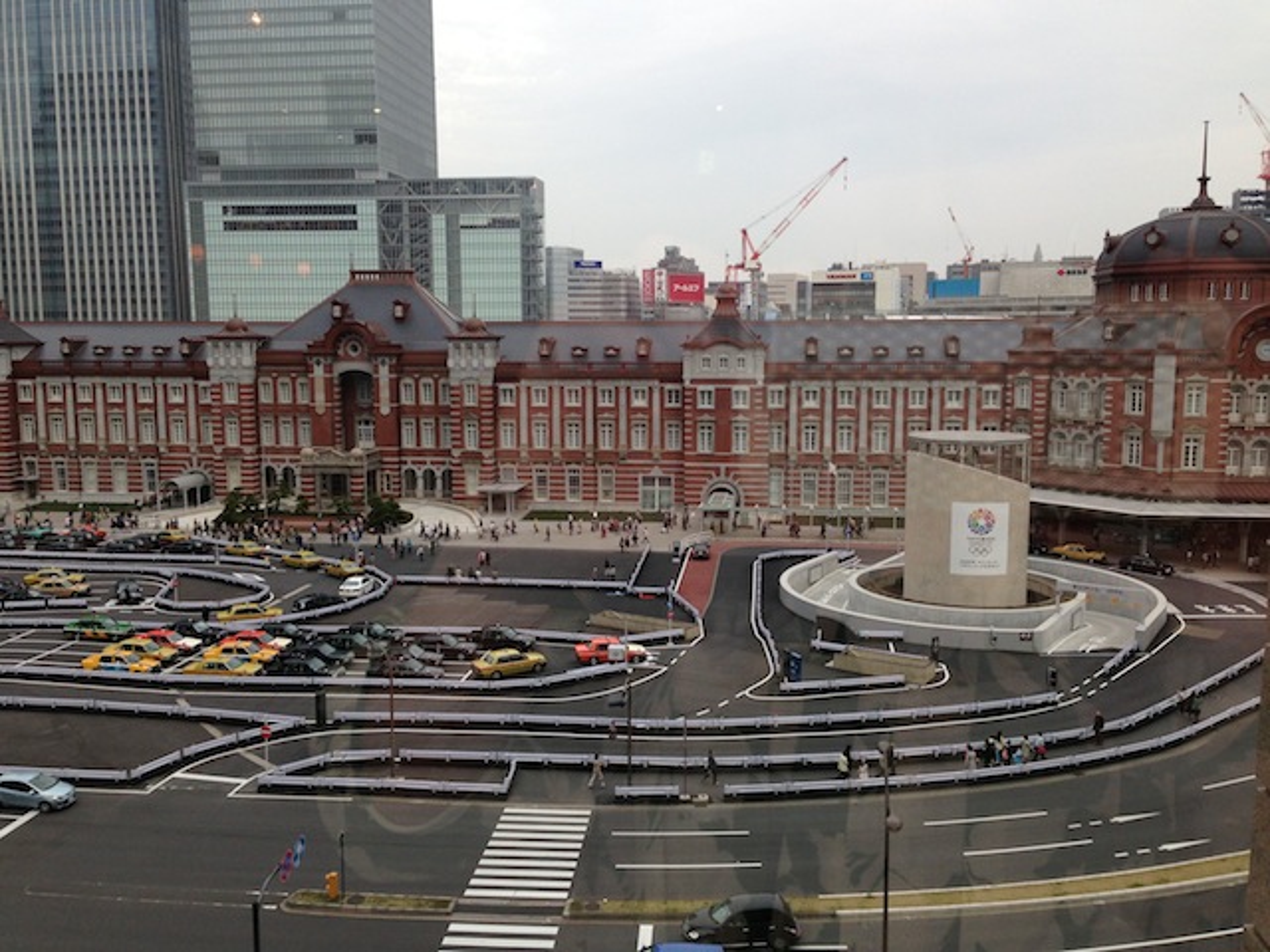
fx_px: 1211
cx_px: 635
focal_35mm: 33
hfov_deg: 55.4
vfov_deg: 42.9
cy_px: 476
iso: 50
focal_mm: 4.13
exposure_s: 1/250
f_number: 2.4
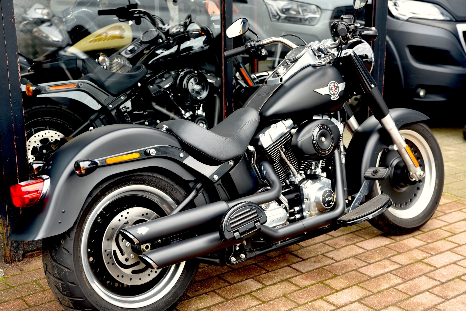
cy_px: 156
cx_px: 233
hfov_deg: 34.5
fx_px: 751
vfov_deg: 23.4
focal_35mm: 58
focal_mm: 58
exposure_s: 1/60
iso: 100
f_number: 4
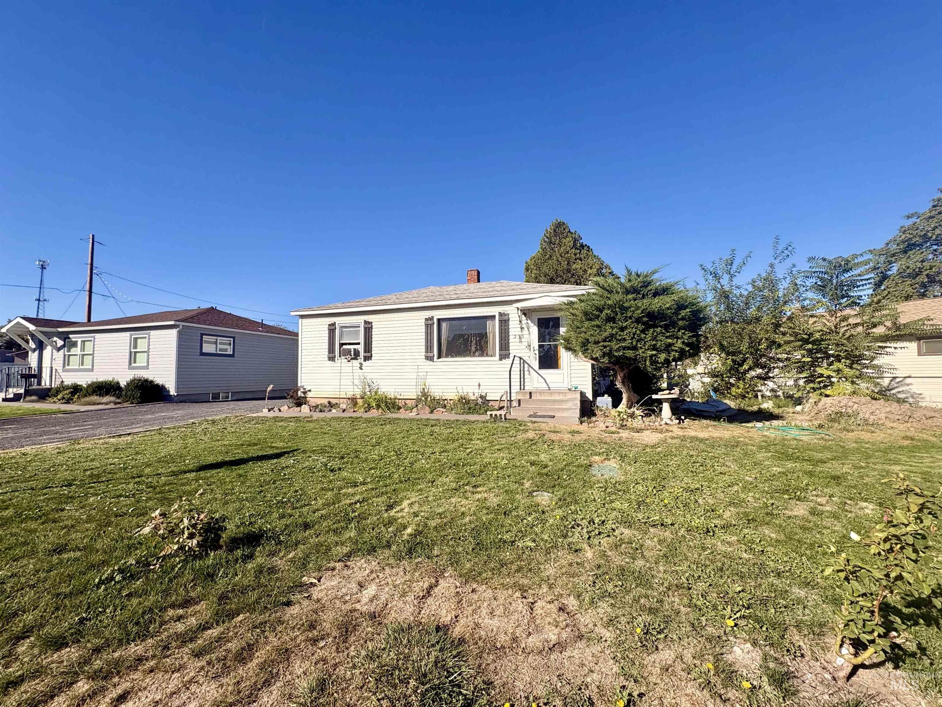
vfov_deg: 85.7
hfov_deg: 102.1
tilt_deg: +3.3
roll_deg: +0.7
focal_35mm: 14
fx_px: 381
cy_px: 354
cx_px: 471
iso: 50
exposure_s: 1/3390
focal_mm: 2.22
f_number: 2.2
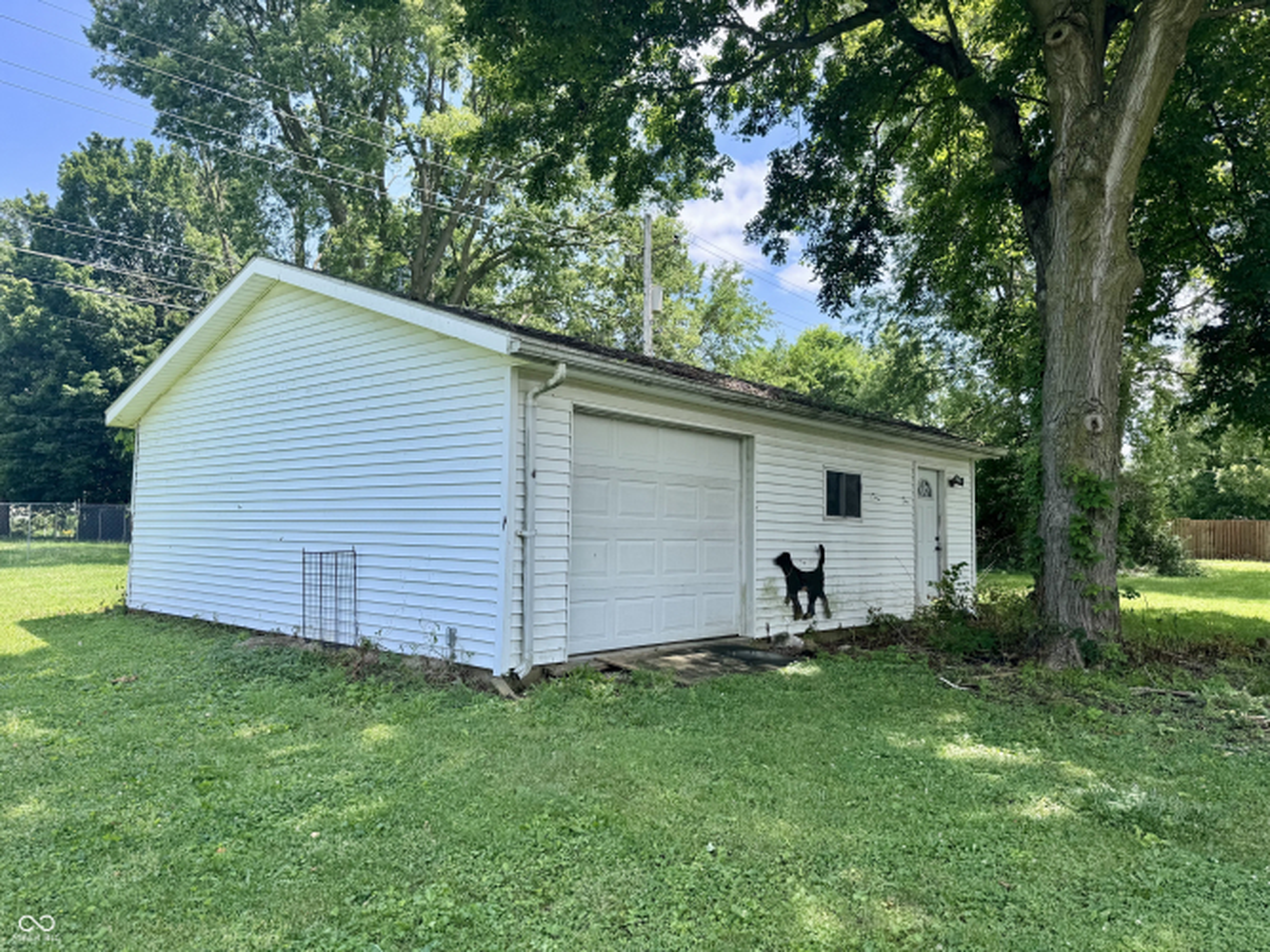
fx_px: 880
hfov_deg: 71.6
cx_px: 635
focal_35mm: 24
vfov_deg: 56.8
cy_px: 476
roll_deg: -1.3
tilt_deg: +3.7
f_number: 1.78
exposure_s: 1/1366
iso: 80
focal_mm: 6.76
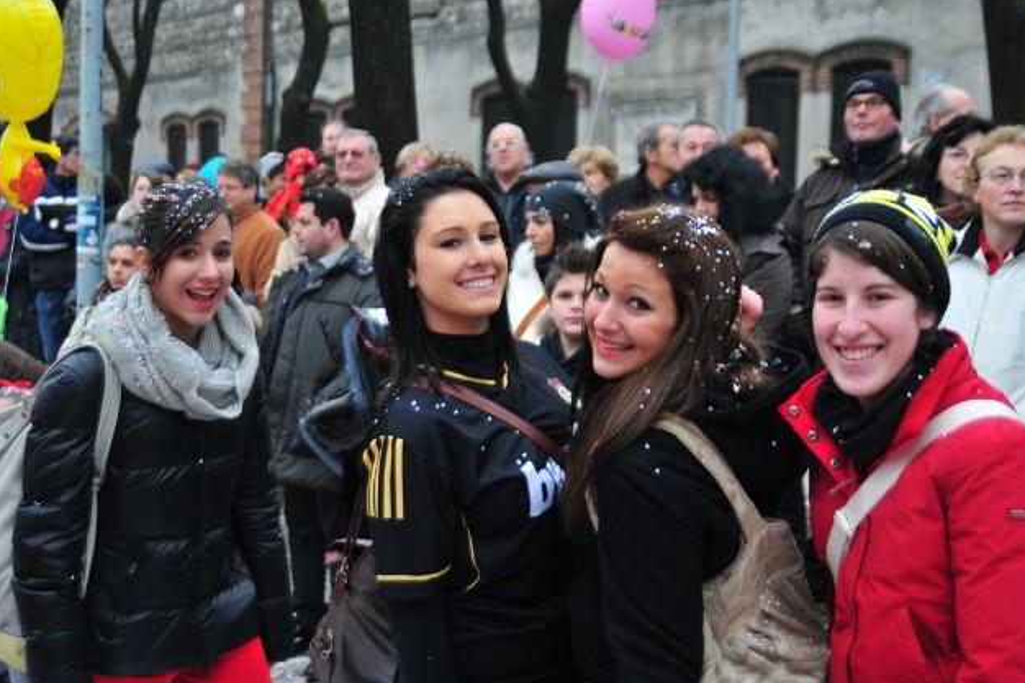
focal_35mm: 49
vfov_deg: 27.5
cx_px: 519
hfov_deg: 40.4
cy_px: 342
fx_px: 1395
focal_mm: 32
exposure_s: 1/500
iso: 500
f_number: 2.8
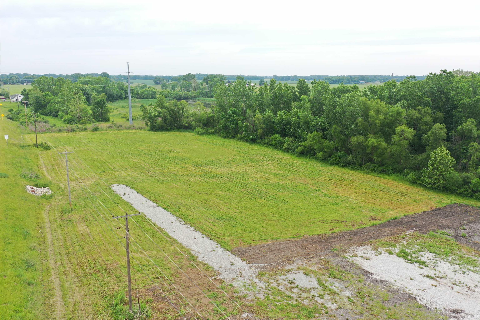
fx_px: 373
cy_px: 160
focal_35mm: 28
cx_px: 240
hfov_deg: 65.5
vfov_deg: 46.4
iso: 100
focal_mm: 10.26
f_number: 3.5
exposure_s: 1/60
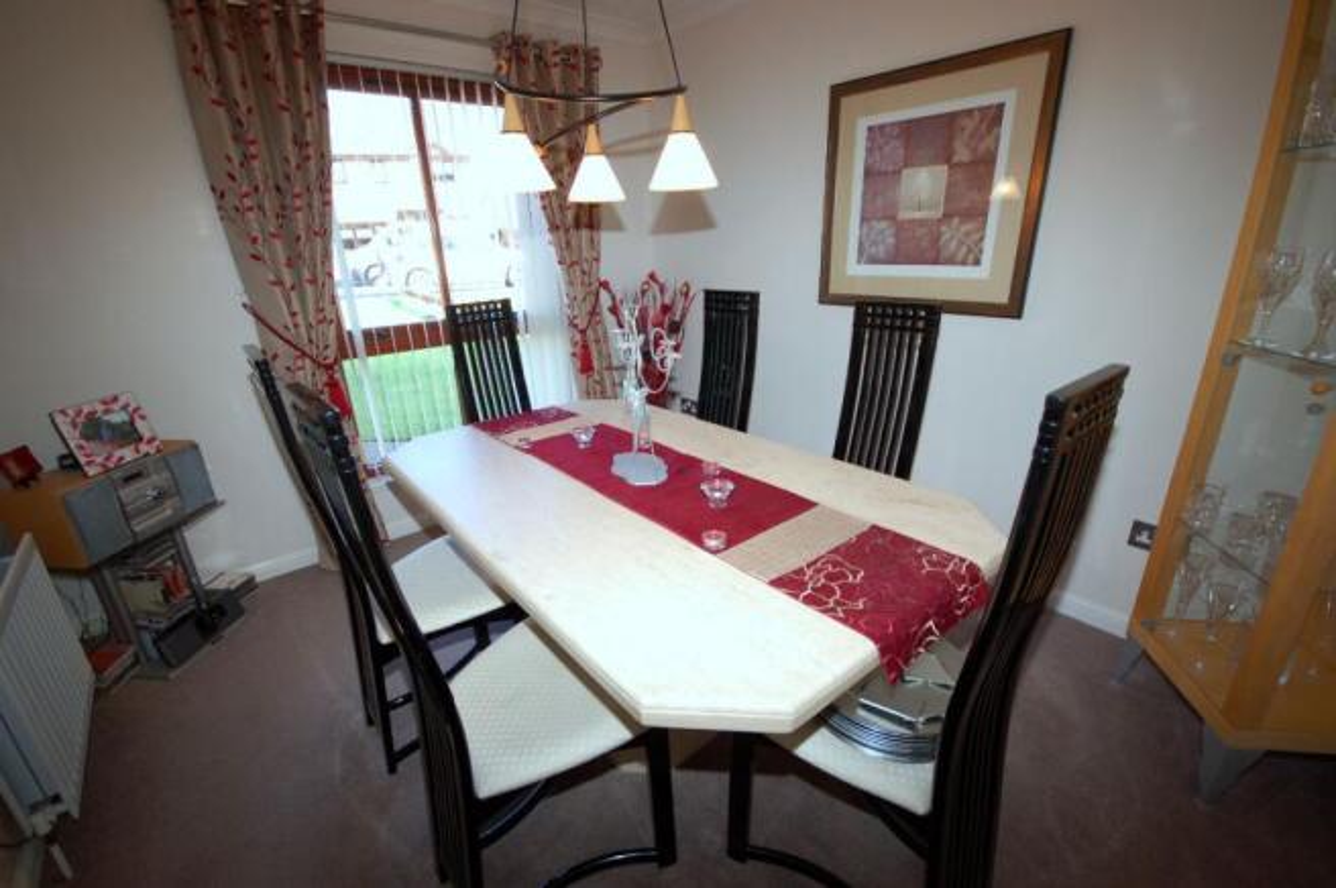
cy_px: 444
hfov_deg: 100.4
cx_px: 668
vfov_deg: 77.2
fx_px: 556
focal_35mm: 15
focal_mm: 10
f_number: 4
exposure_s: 1/60
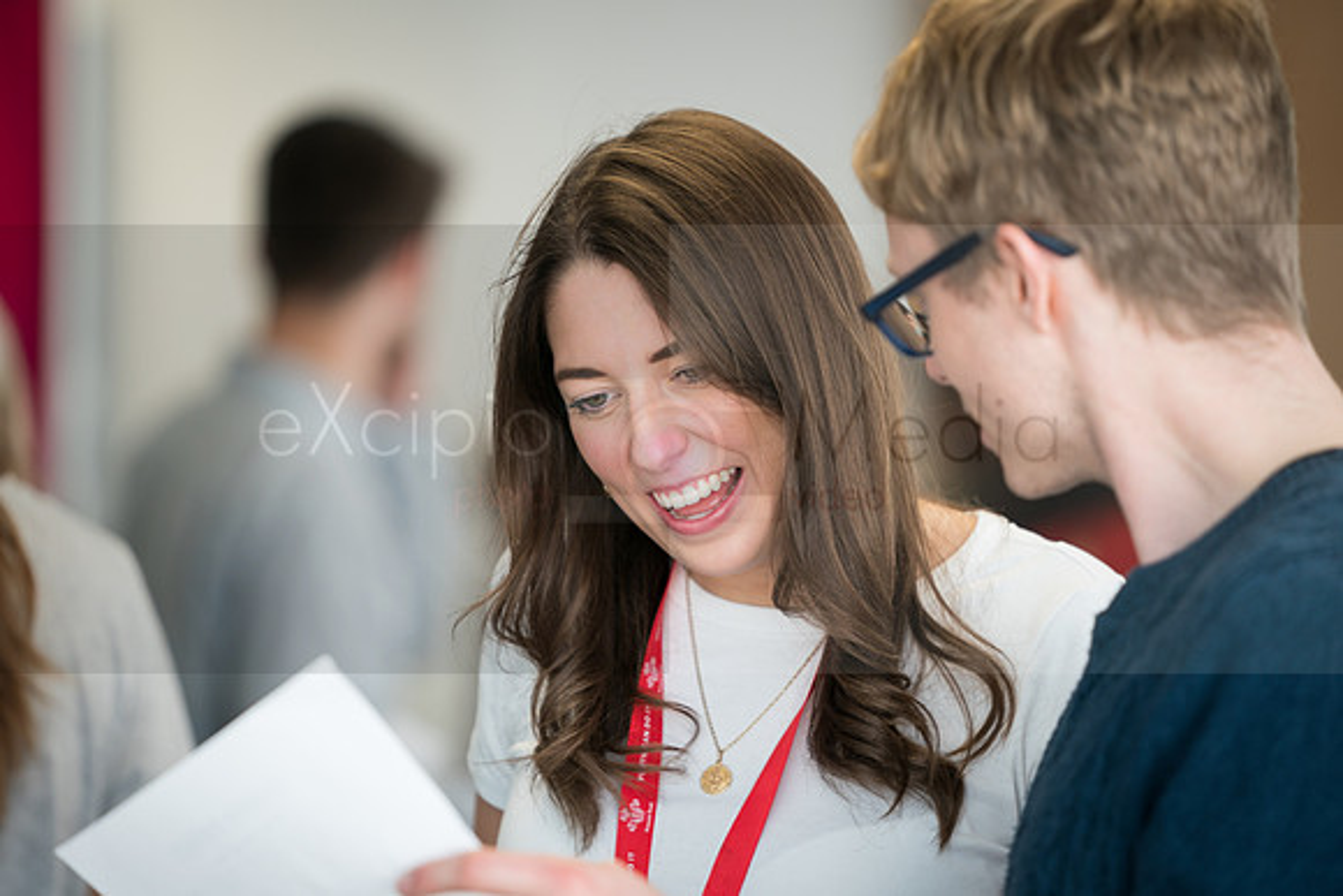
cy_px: 455
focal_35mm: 210
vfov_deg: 6.5
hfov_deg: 9.8
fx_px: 7831
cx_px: 652
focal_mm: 200
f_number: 2.8
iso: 320
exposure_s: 1/125
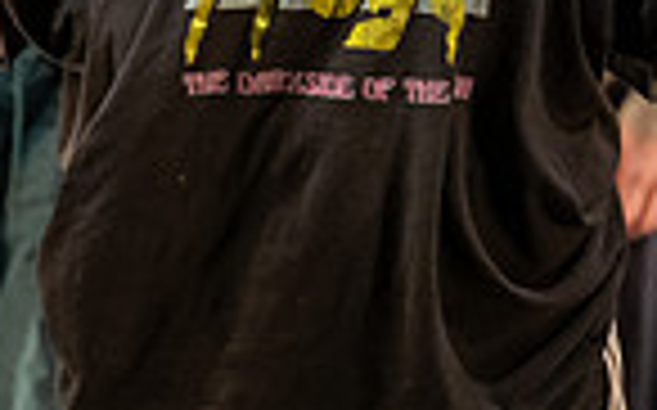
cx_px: 162
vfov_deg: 1.6
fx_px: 14492
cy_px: -273
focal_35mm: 810
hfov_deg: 2.6
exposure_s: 1/250
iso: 3200
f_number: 2.8
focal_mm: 200
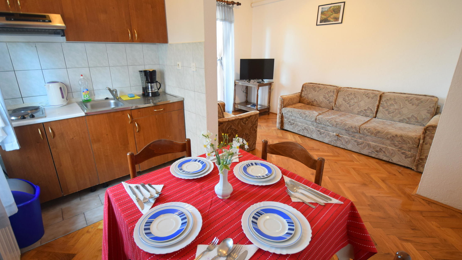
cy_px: 115
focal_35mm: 17
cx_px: 222
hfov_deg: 95.9
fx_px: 208
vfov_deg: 63.7
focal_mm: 10
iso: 800
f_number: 4
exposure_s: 1/60
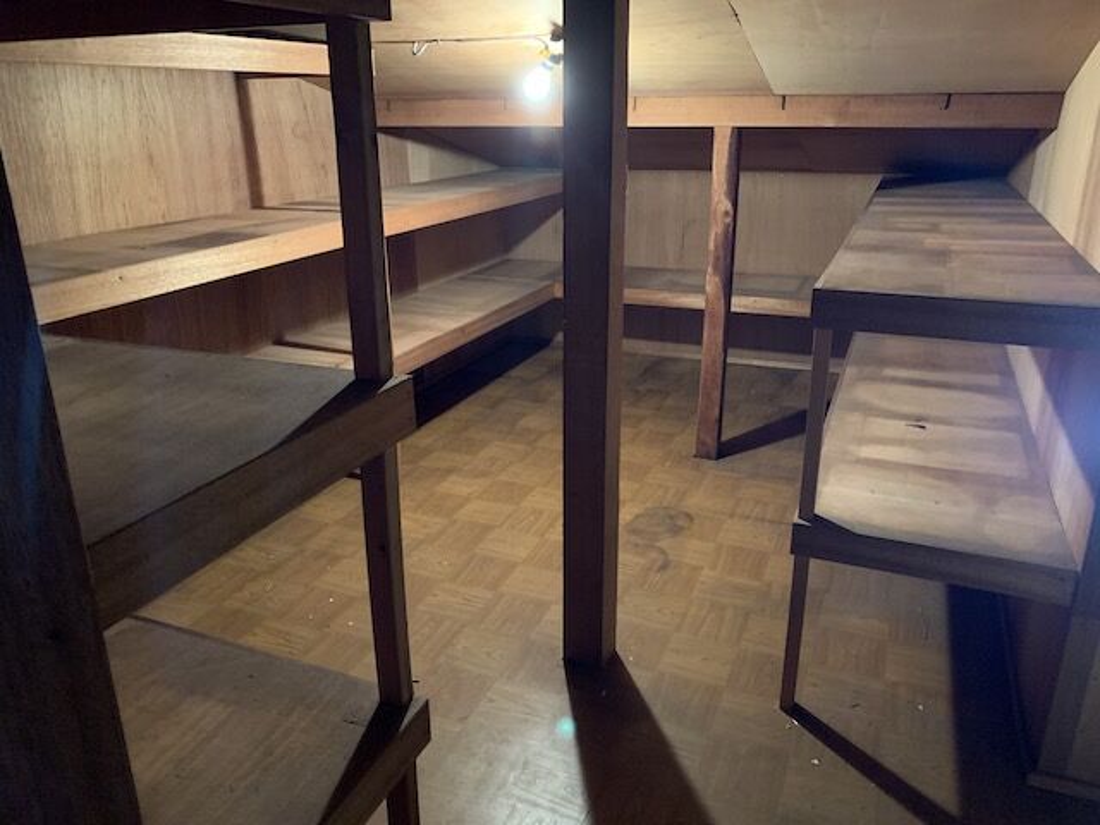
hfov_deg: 67.3
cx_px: 550
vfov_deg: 53.1
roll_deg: +0.7
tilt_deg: -21.4
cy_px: 412
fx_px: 826
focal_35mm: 26
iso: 640
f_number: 1.8
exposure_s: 1/25
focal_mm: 4.25
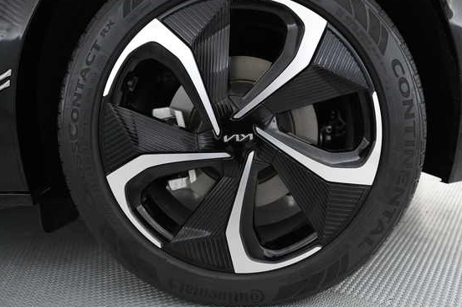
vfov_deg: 44.8
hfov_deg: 63.6
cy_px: 141
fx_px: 372
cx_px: 252
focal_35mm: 29
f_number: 2.8
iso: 4000
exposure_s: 1/160
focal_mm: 25
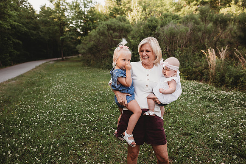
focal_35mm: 24
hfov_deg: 73.7
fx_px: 164
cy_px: 82
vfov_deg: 53.2
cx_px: 123
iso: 160
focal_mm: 24
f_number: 2.8
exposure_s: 1/250
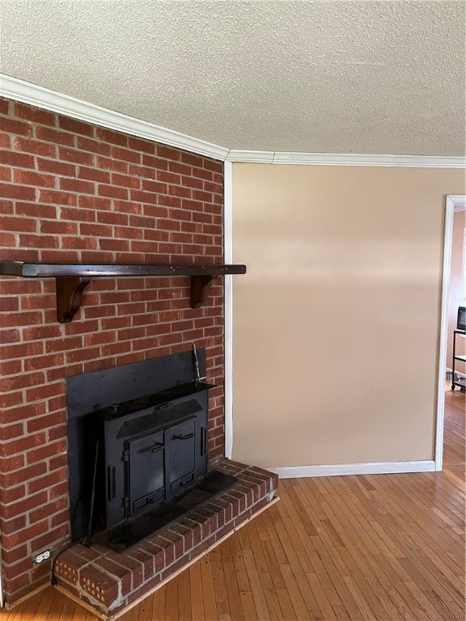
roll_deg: +0.4
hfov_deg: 53.1
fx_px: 467
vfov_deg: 67.3
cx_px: 233
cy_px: 310
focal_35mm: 26
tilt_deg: -6.8
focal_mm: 5.1
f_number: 1.6
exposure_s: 1/60
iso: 500
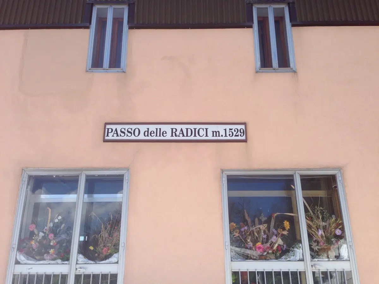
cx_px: 190
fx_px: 361
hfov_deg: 55.4
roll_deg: -1.2
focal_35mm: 33
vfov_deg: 42.9
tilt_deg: +21.0
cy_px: 142
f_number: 2.4
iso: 50
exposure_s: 1/1130
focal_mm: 4.12
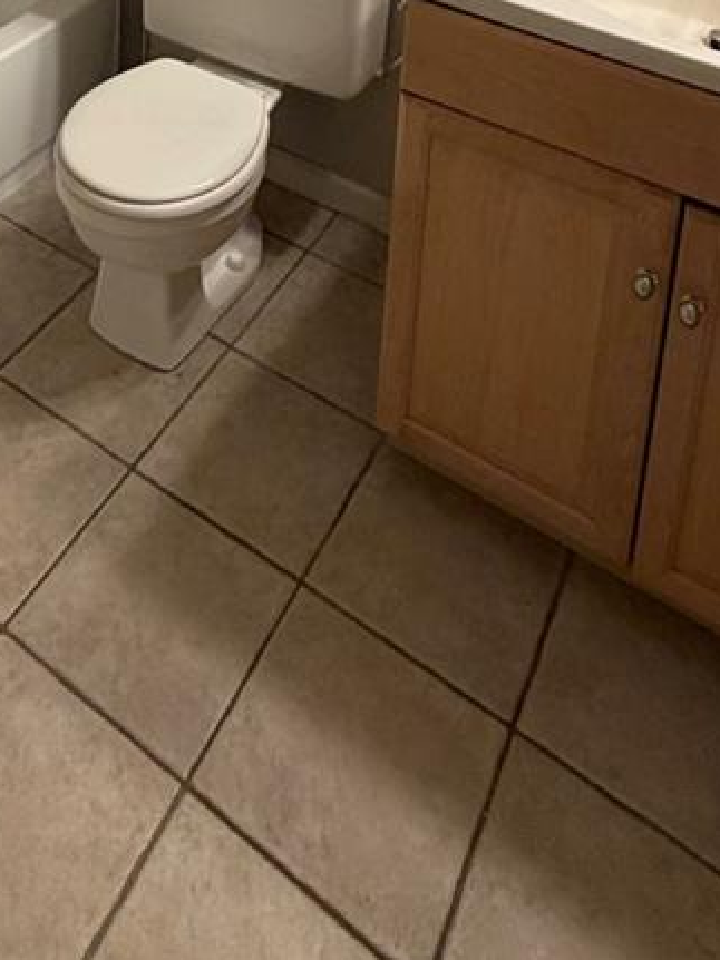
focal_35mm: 39
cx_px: 132
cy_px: -285
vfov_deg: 34.3
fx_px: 1082
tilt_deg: -13.7
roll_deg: -0.2
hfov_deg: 35.5
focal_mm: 2.22
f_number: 2.2
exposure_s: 1/60
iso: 200
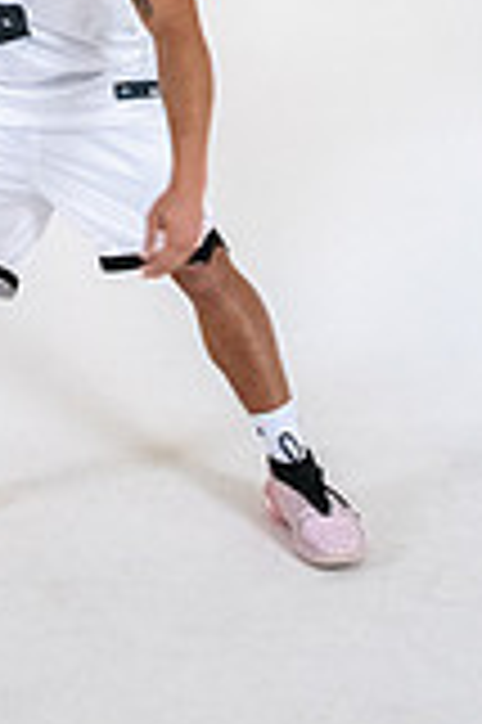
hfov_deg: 19.5
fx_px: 1348
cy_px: 4
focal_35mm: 67
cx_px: -36
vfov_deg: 28.3
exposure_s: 1/125
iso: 6400
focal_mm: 24
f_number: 11
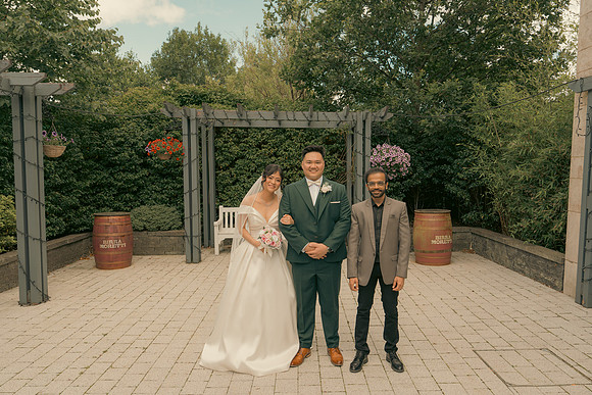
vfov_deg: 48.0
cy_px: 198
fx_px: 444
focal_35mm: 27
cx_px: 296
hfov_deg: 67.4
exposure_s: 1/160
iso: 125
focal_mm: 27
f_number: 5.6
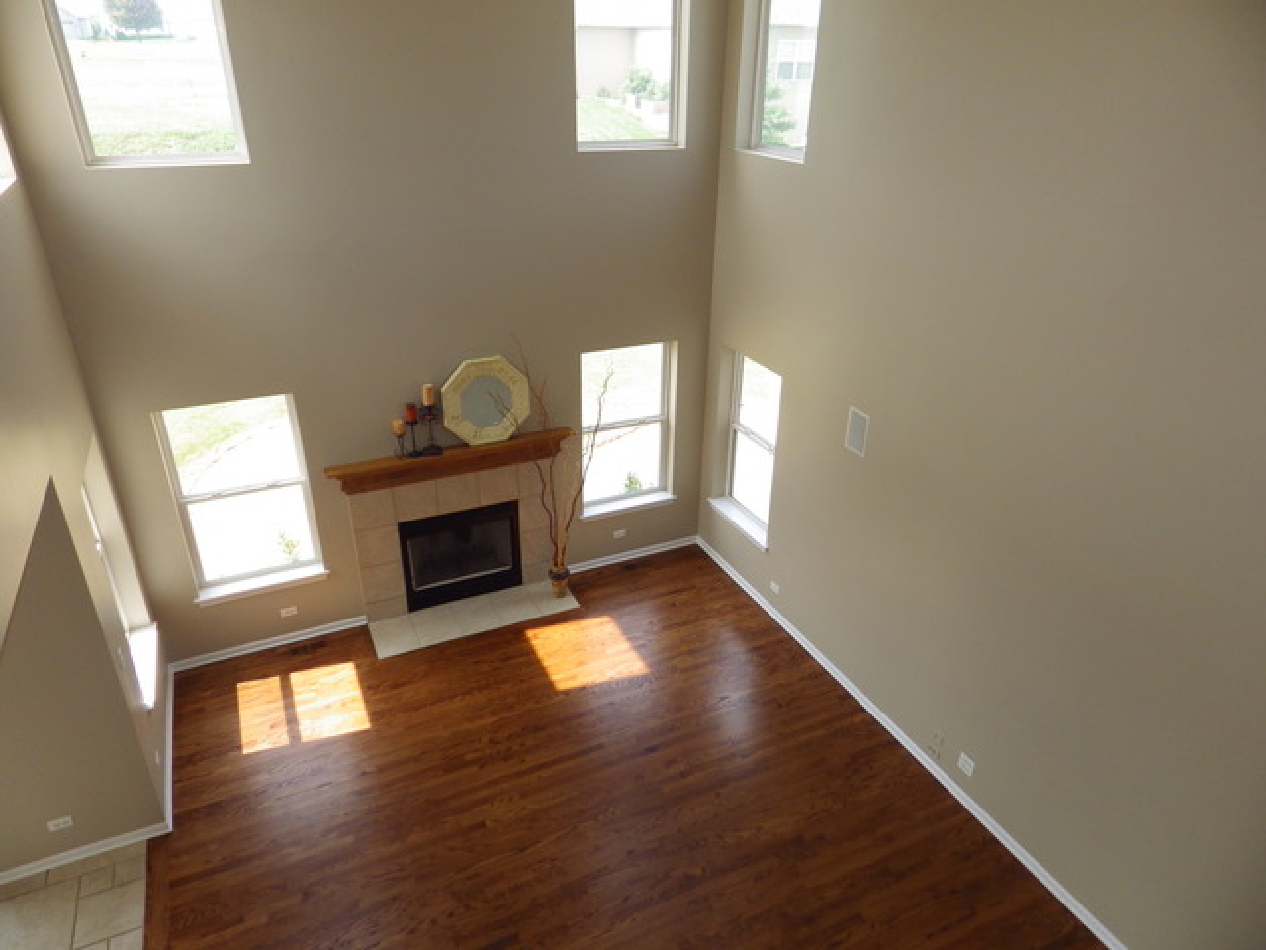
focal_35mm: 22
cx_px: 633
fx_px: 805
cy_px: 475
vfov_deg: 61.1
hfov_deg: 76.4
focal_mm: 4
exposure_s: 1/200
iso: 100
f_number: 3.1
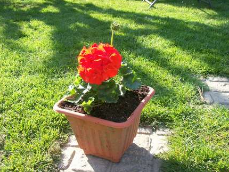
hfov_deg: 41.2
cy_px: 86
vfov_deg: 31.5
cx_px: 113
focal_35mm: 46
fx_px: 304
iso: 80
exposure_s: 1/281
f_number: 3
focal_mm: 7.6
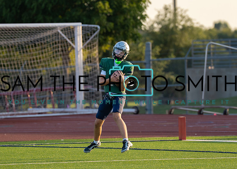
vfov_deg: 3.4
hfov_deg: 4.7
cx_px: 143
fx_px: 2870
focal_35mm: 426
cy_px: 67
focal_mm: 200
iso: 160
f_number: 2.8
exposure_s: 1/1600
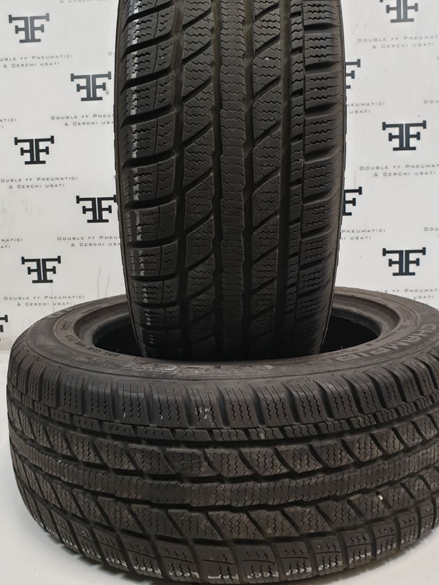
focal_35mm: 32
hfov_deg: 44.1
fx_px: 541
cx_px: 232
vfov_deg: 56.6
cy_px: 248
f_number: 2.4
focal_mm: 4.3
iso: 125
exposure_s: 1/50
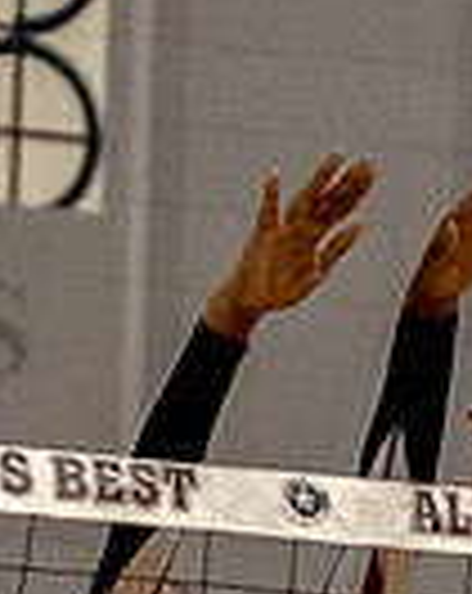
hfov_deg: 1.9
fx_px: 14246
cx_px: -69
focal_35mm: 813
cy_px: 491
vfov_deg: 2.4
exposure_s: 1/750
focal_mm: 128
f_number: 5.6
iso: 8000
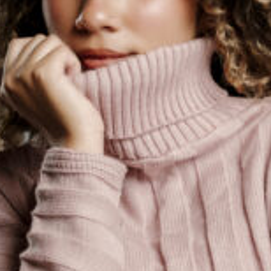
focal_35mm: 247
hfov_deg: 7.1
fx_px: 2184
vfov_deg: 7.1
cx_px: 144
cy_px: 193
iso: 250
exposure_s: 1/125
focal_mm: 56.6
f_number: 5.6
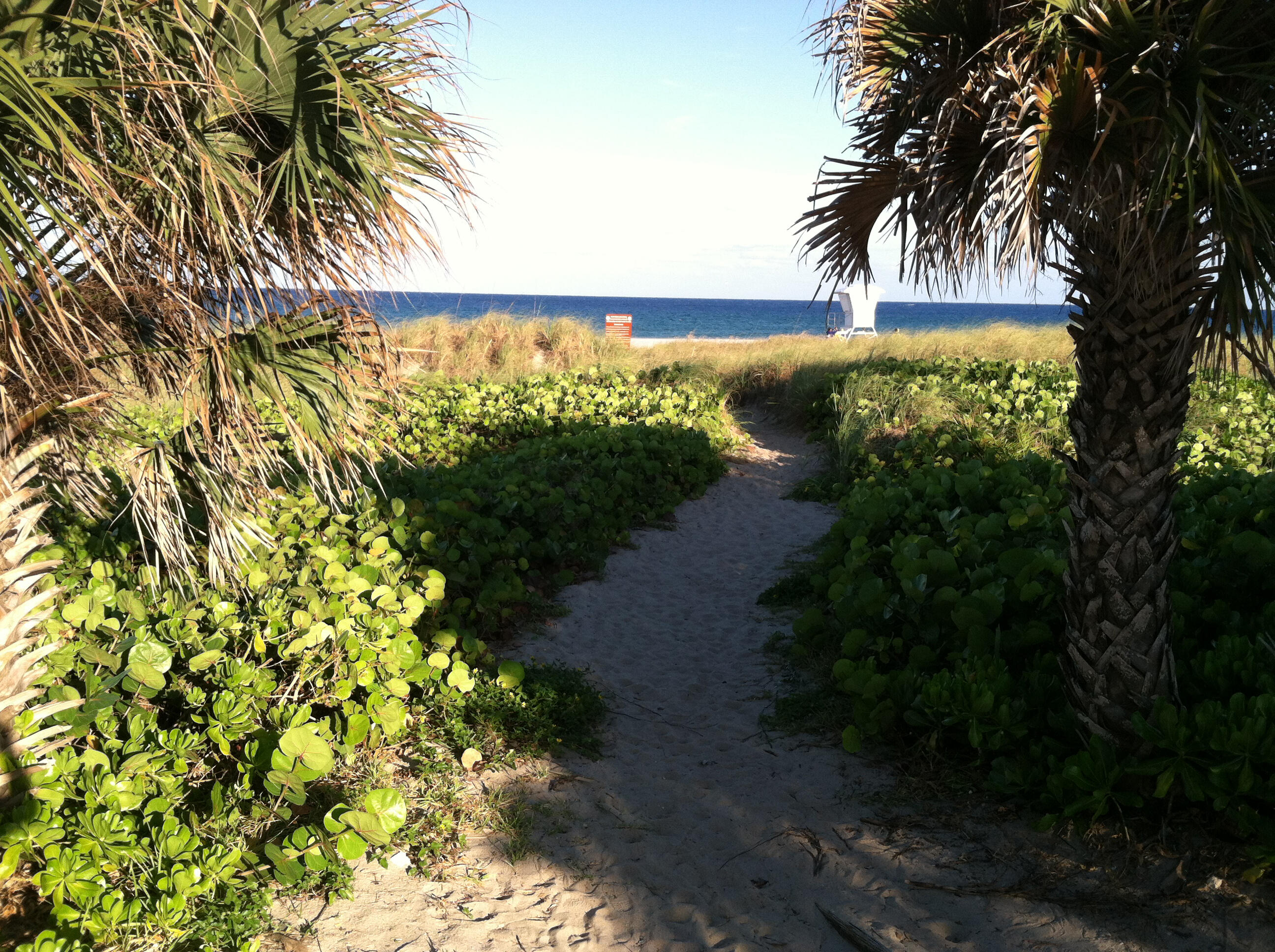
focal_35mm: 35
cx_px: 638
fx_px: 1287
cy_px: 476
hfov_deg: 52.7
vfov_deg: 40.6
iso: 80
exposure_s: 1/536
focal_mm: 3.85
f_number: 2.8
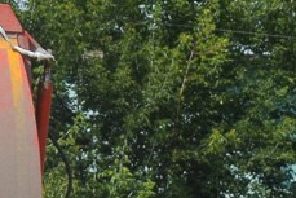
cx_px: -375
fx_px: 3551
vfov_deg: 3.2
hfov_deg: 4.7
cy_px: 289
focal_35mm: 432
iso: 200
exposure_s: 1/400
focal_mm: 55
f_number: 10
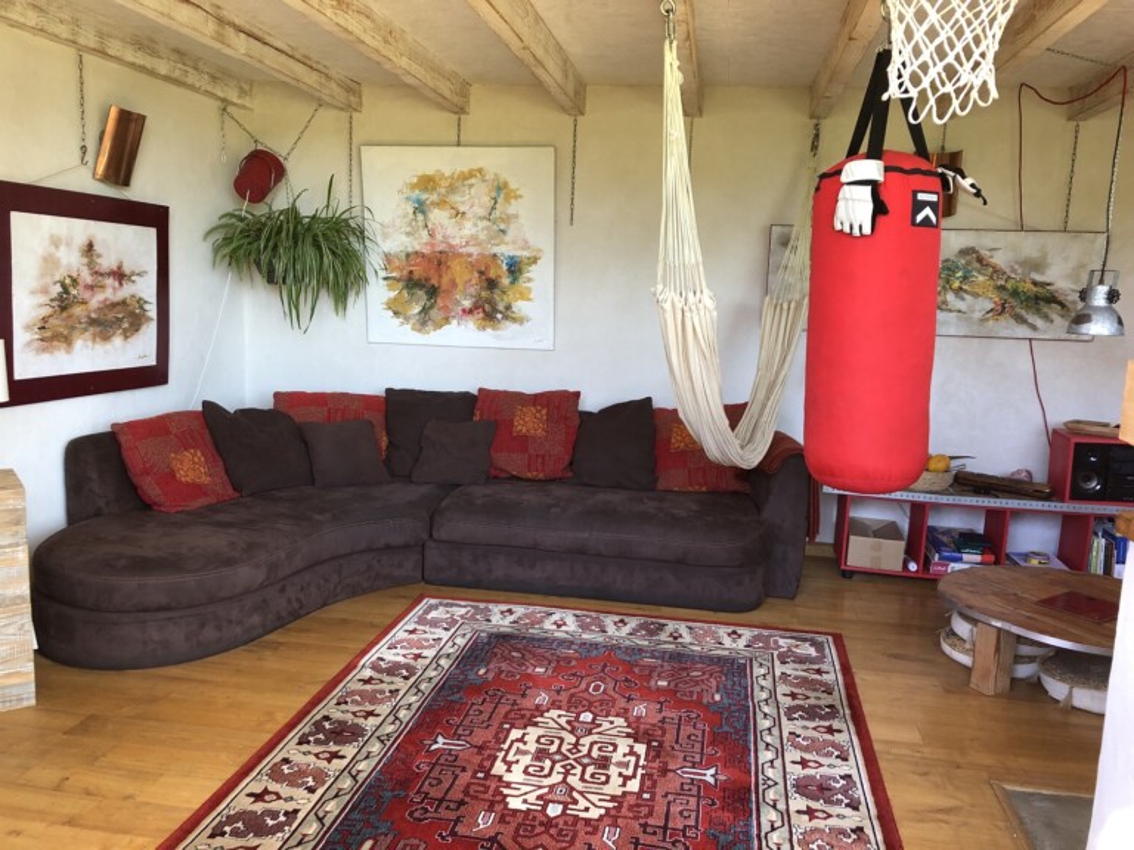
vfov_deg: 49.7
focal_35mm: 28
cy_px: 425
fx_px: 917
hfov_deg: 63.4
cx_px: 567
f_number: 1.8
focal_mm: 3.99
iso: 32
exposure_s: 1/30
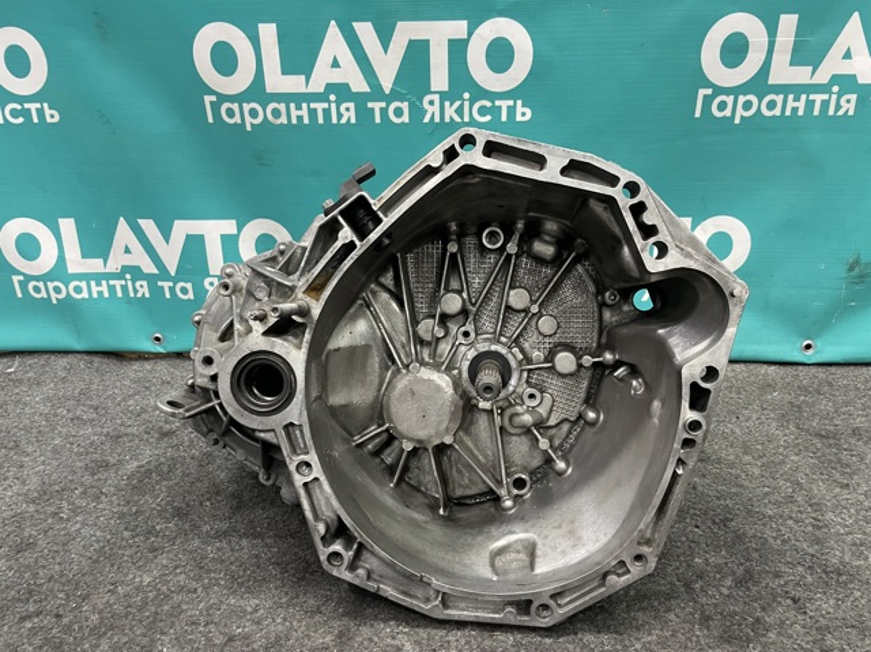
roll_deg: +0.7
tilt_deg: -22.1
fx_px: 654
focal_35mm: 26
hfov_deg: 67.3
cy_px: 326
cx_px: 436
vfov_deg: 53.0
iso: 250
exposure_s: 1/50
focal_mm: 4.2
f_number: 1.6
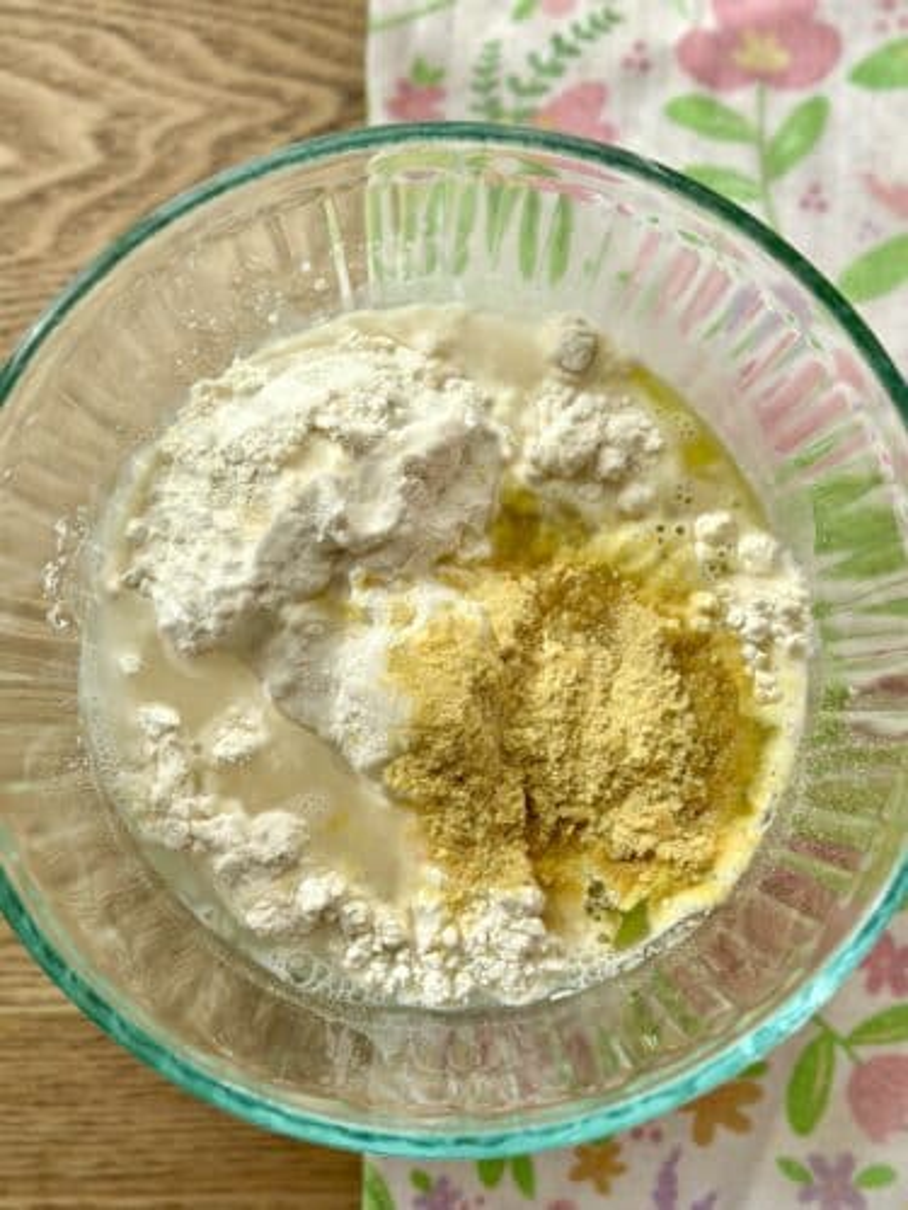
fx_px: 1679
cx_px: 454
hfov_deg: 30.3
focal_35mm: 48
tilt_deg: -83.7
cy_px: 605
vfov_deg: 39.7
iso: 80
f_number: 1.78
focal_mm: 6.86
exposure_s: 1/1848
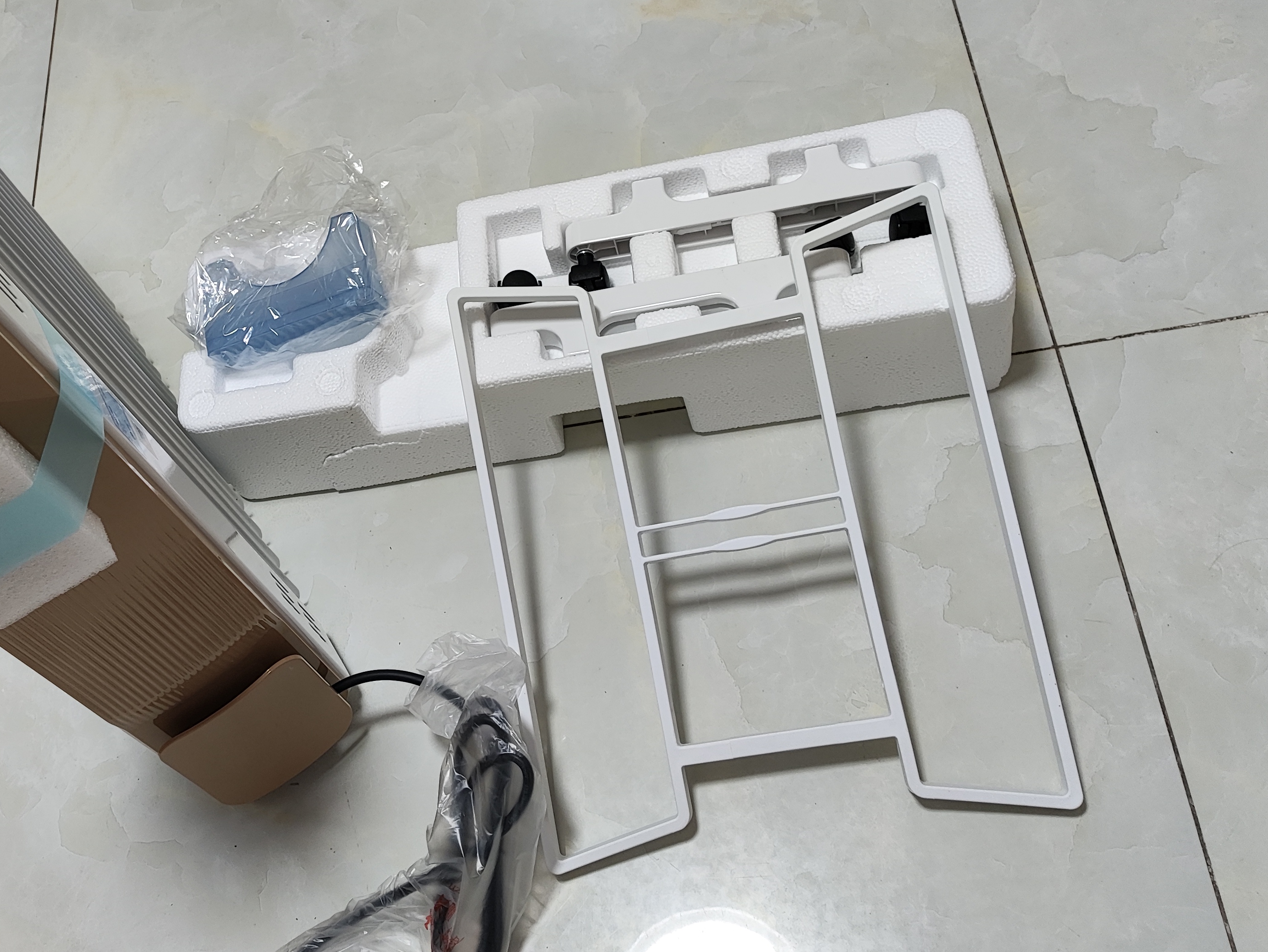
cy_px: 359
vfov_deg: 35.8
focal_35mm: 40
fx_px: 1466
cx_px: 400
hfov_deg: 45.9
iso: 233
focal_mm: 4.68
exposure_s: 1/33.3
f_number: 1.8
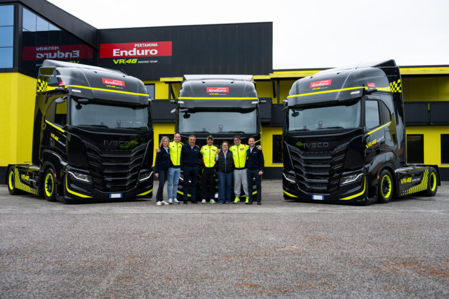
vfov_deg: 37.9
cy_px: 150
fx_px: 436
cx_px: 224
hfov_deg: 54.4
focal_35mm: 35
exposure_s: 1/1000
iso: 200
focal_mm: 35
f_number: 4
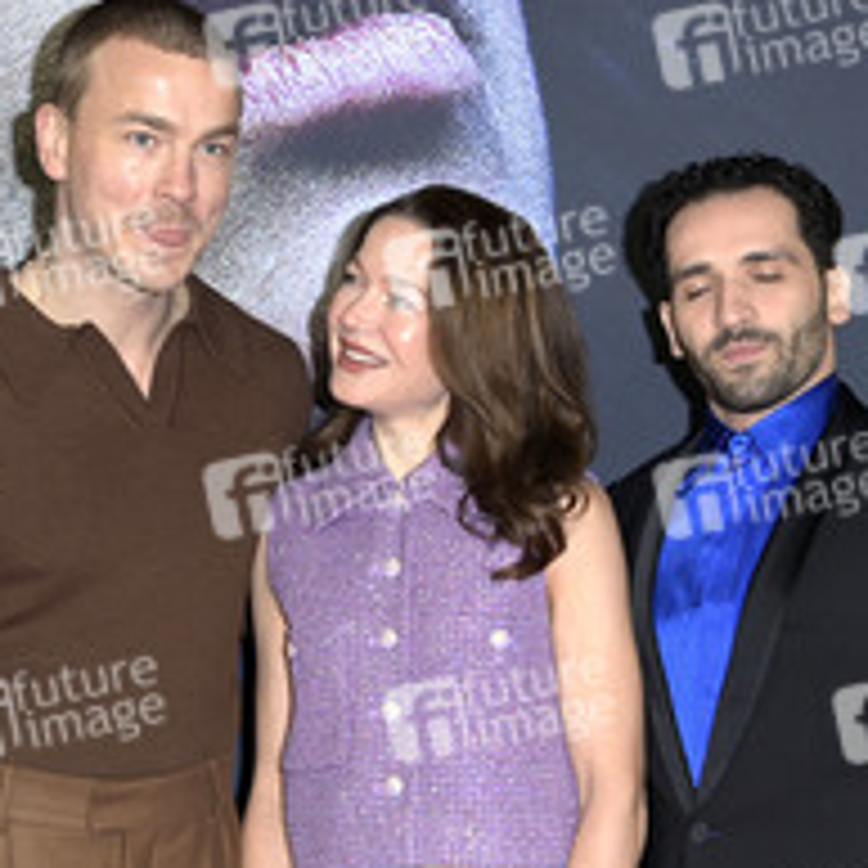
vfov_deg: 15.7
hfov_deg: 15.7
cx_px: 380
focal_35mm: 111
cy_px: 598
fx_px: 3149
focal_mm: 56
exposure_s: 1/250
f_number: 5.6
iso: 640
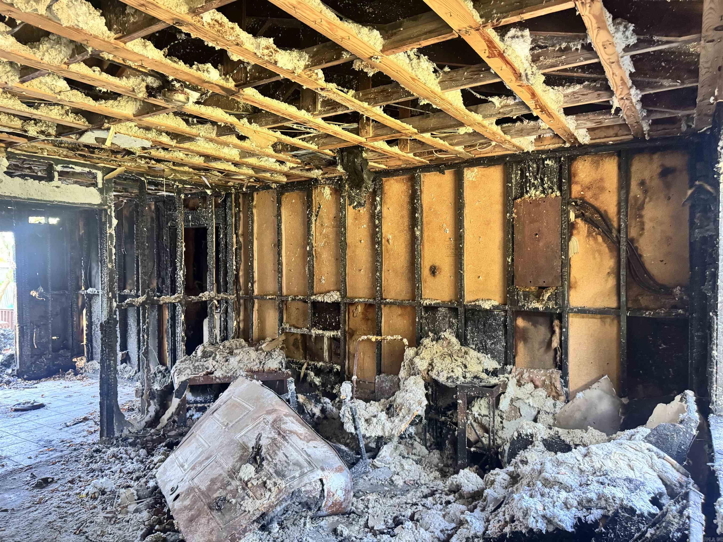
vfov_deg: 56.8
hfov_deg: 71.6
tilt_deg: -1.3
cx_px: 362
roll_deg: +0.5
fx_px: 501
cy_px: 271
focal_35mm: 24
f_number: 1.78
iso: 800
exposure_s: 1/60
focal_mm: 6.76
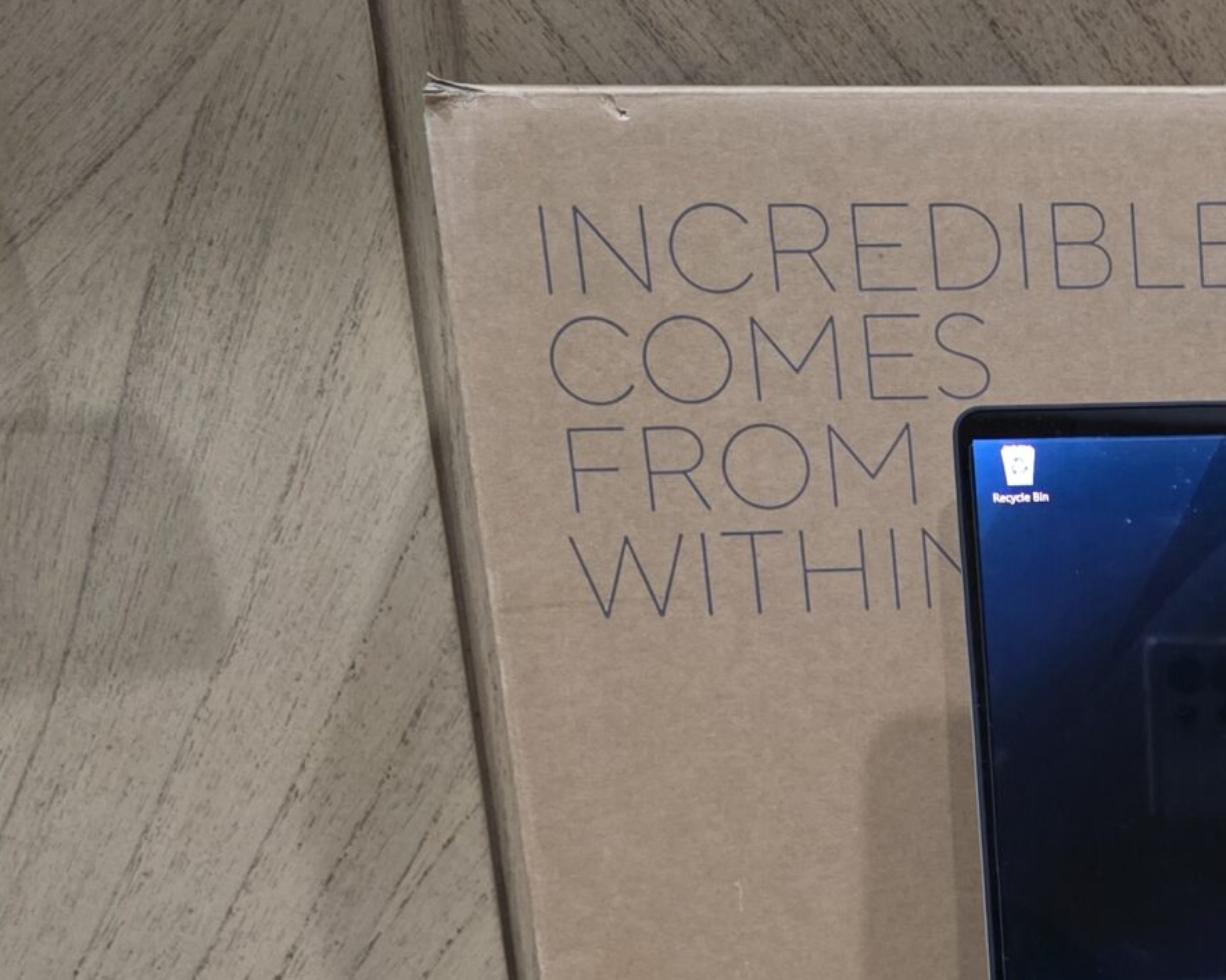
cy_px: 851
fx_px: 2358
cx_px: 1592
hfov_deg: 25.2
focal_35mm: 65
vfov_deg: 23.0
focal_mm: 6.3
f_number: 1.7
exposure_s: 1/100
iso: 1600
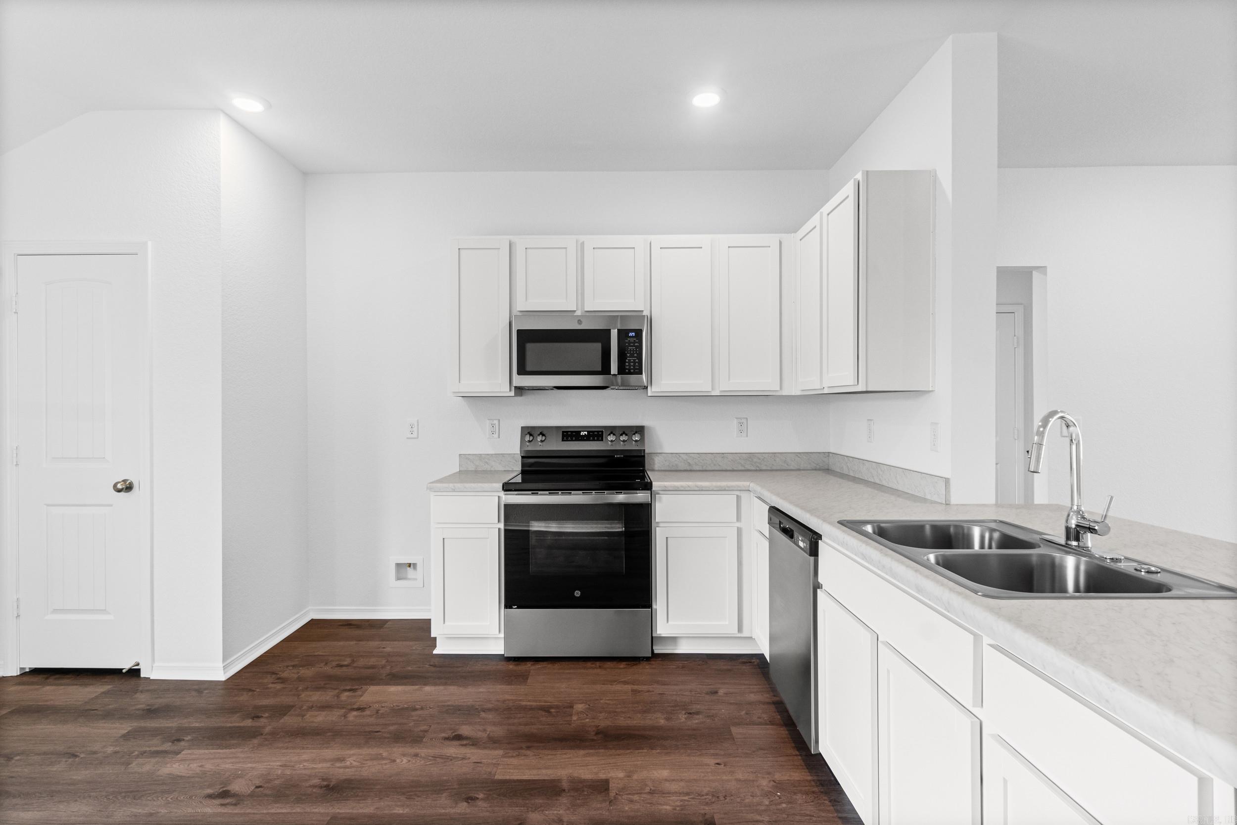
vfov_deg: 72.1
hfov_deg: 95.0
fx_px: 567
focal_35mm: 16
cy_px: 412
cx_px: 618
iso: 250
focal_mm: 11
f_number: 9
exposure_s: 1/5
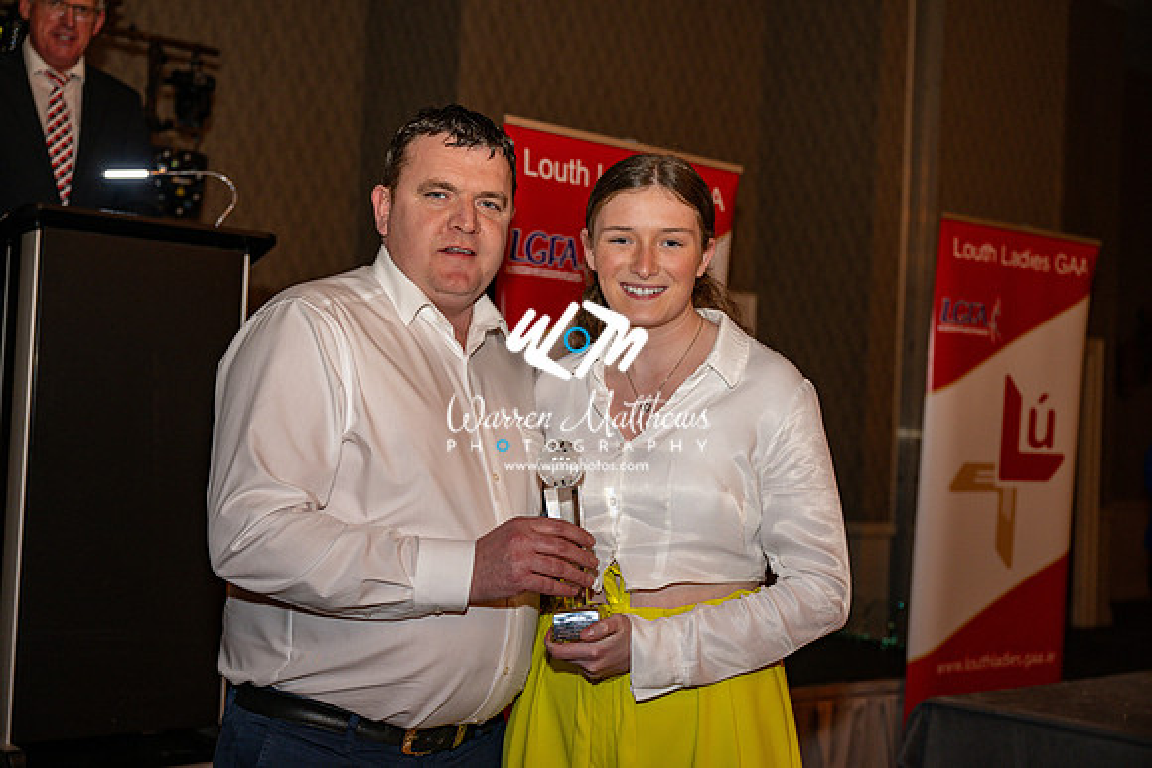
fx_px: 1472
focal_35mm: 46
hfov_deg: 42.7
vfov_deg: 29.3
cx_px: 576
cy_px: 384
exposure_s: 1/125
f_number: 3.5
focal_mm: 46
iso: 500
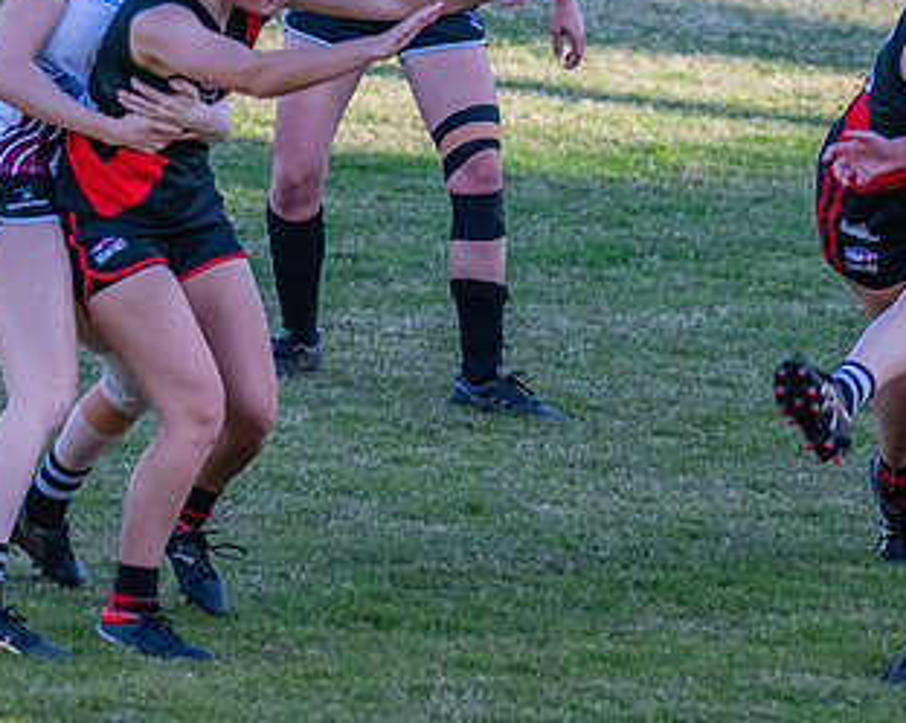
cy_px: 171
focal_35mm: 473
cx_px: 525
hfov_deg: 4.1
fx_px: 12671
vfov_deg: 3.3
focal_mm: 170
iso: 800
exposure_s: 1/1250
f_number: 5
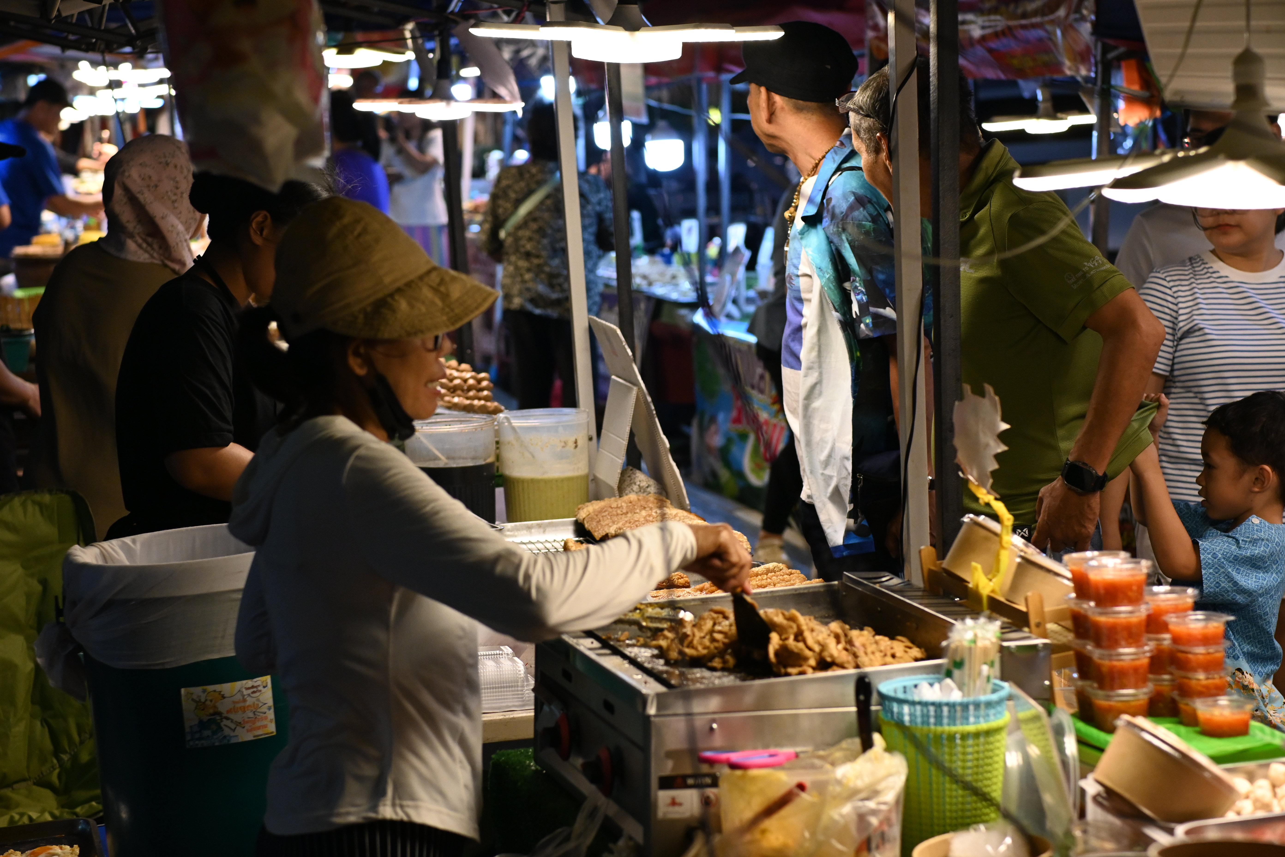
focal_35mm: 84
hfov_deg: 24.2
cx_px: 642
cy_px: 428
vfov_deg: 16.3
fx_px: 2998
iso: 1400
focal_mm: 56
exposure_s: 1/250
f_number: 2.8
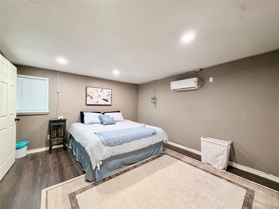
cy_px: 104
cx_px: 140
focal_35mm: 14
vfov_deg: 85.7
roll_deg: -0.3
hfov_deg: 102.1
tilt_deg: -0.4
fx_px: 113
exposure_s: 1/60
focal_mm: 2.22
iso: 400
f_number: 2.2
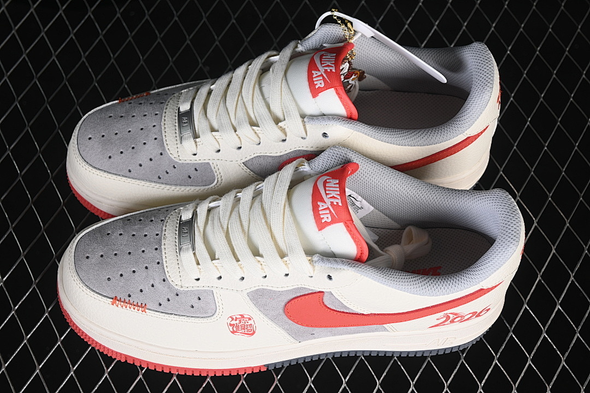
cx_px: 295
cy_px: 196
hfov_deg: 27.0
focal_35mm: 75
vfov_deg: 18.2
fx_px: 1229
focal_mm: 50
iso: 160
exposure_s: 1/80
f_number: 7.1
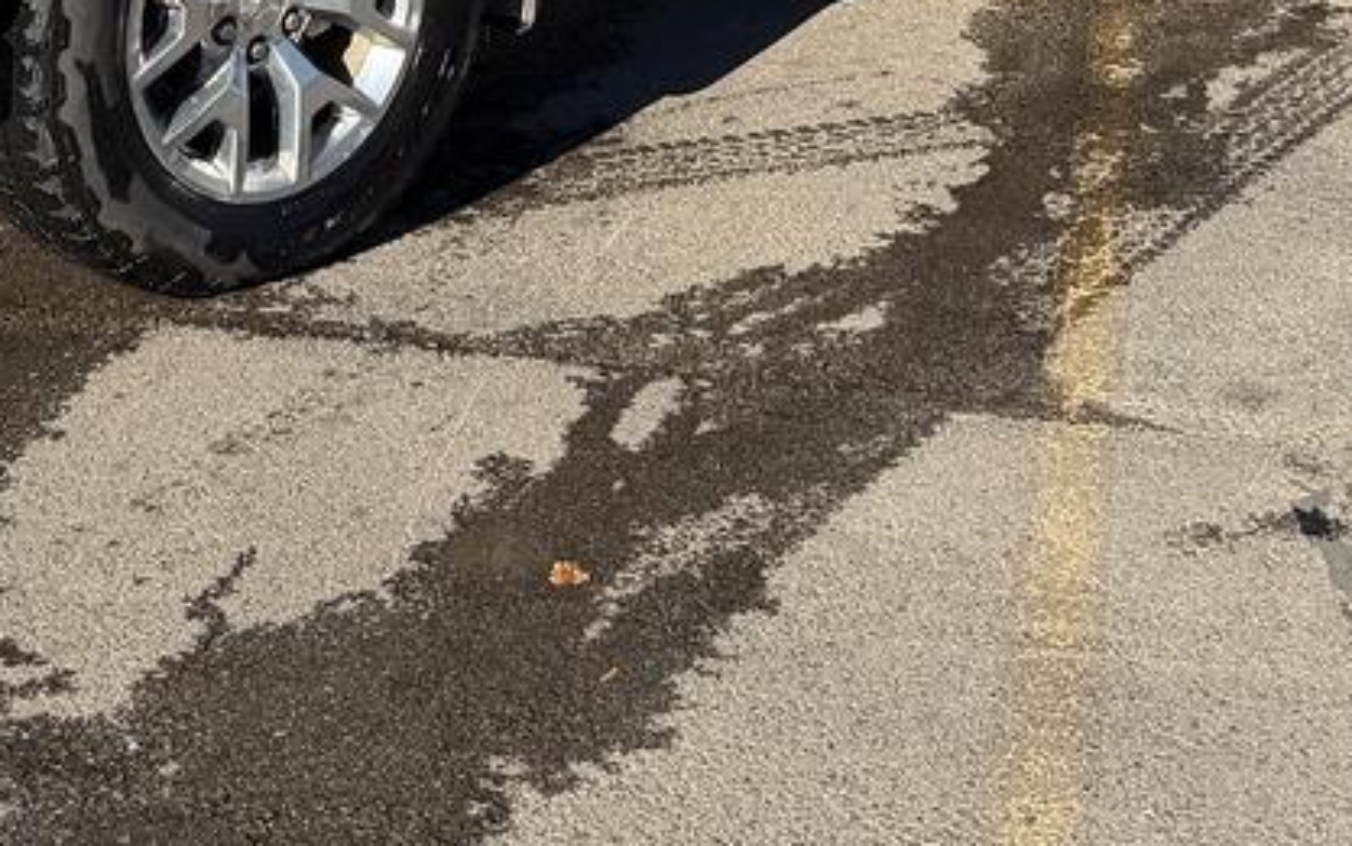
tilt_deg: -2.3
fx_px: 2875
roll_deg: +0.8
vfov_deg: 14.6
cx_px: 610
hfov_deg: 26.4
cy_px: -703
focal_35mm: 78
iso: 80
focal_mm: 6.76
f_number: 1.78
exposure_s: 1/3759
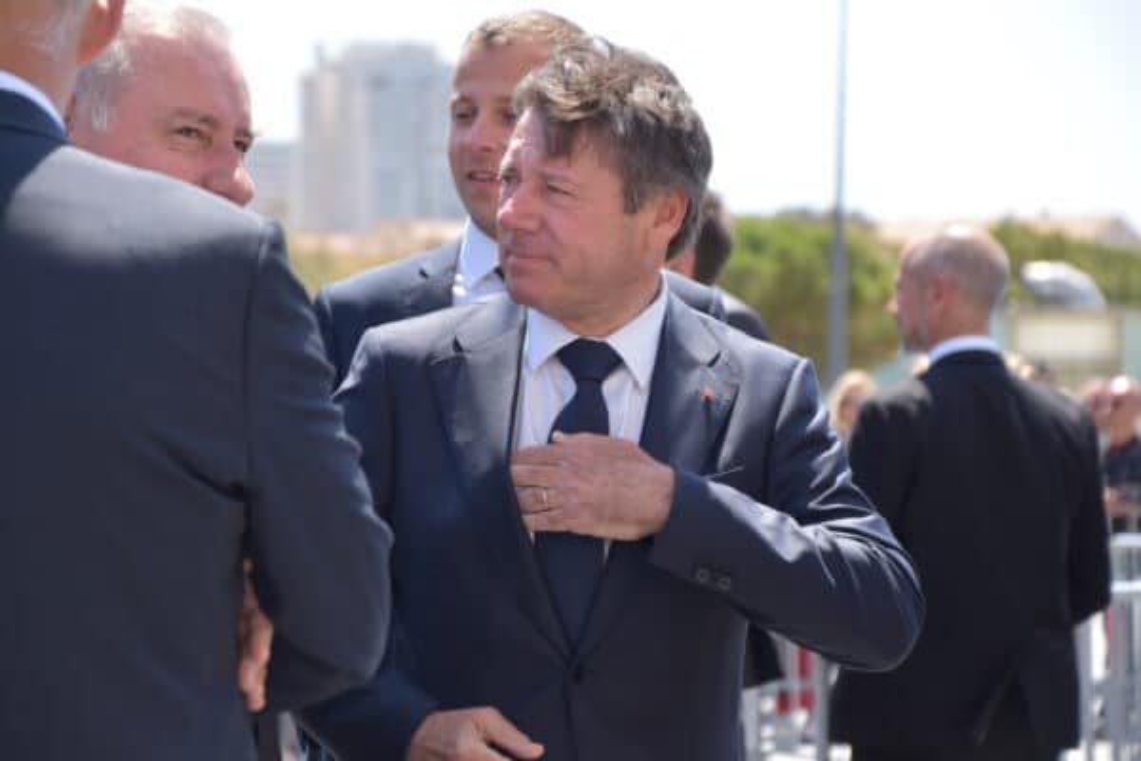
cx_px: 570
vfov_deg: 8.7
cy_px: 380
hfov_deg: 13.0
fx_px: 4991
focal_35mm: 158
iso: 110
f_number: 5.6
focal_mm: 105
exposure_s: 1/200
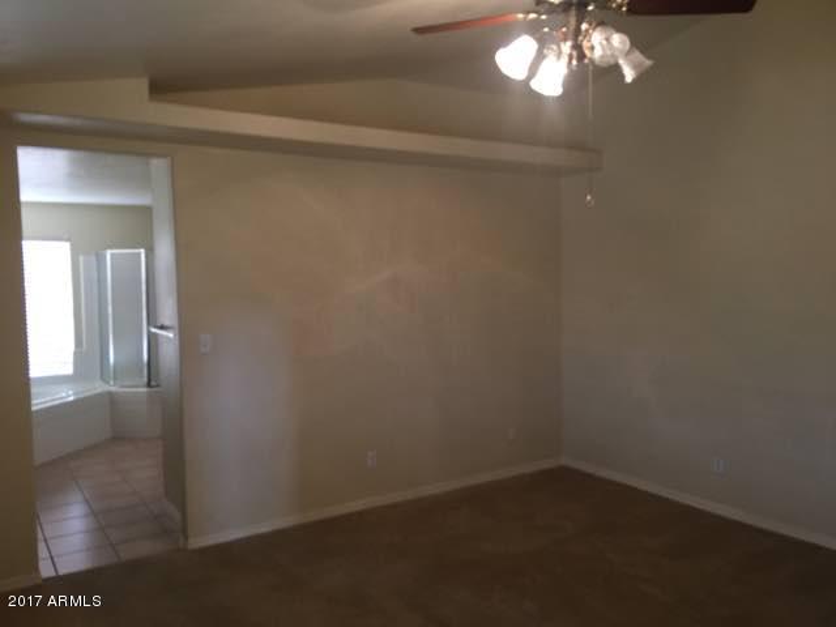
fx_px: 700
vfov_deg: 48.2
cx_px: 418
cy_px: 314
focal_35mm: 29
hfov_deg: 61.7
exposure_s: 1/15
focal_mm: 4.15
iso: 80
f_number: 2.2
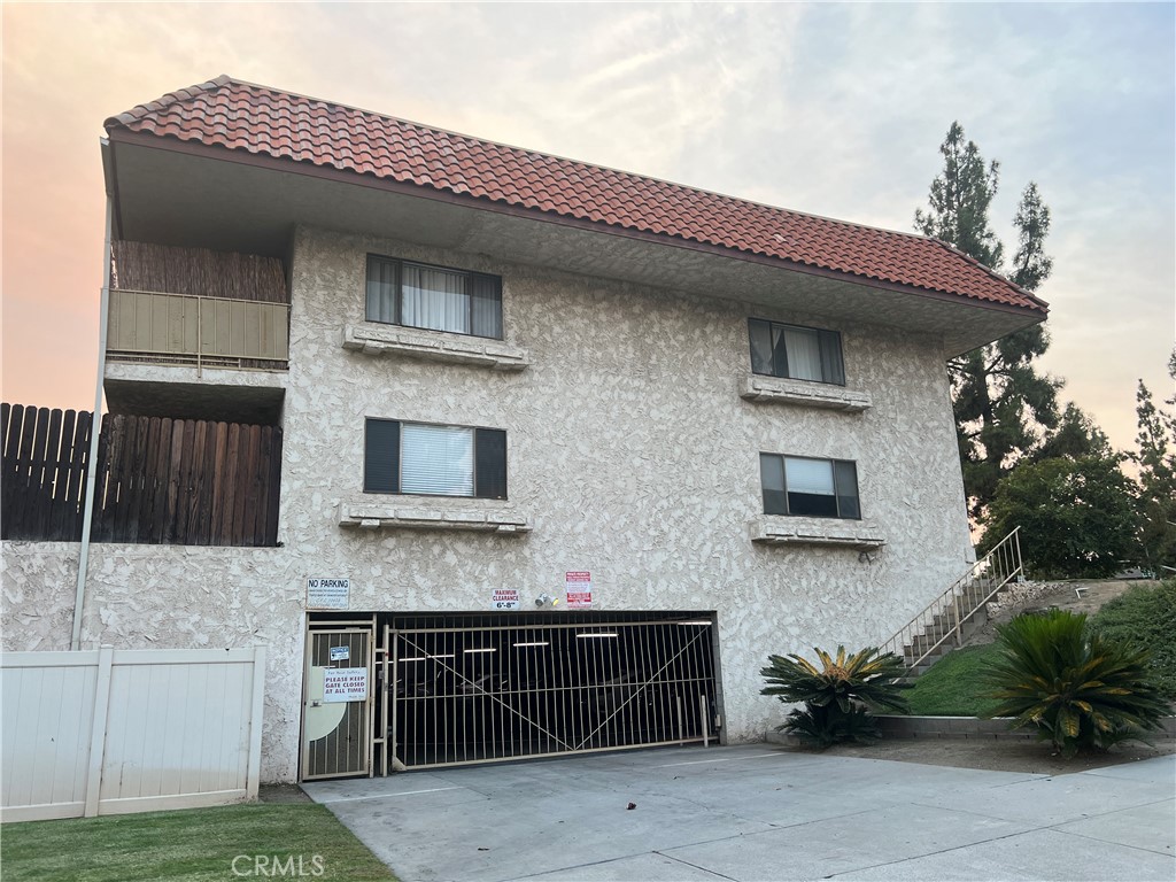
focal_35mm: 26
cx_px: 588
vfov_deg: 53.1
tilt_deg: +13.8
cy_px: 441
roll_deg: +1.1
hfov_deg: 67.3
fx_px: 883
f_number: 1.5
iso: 50
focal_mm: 5.7
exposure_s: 1/194
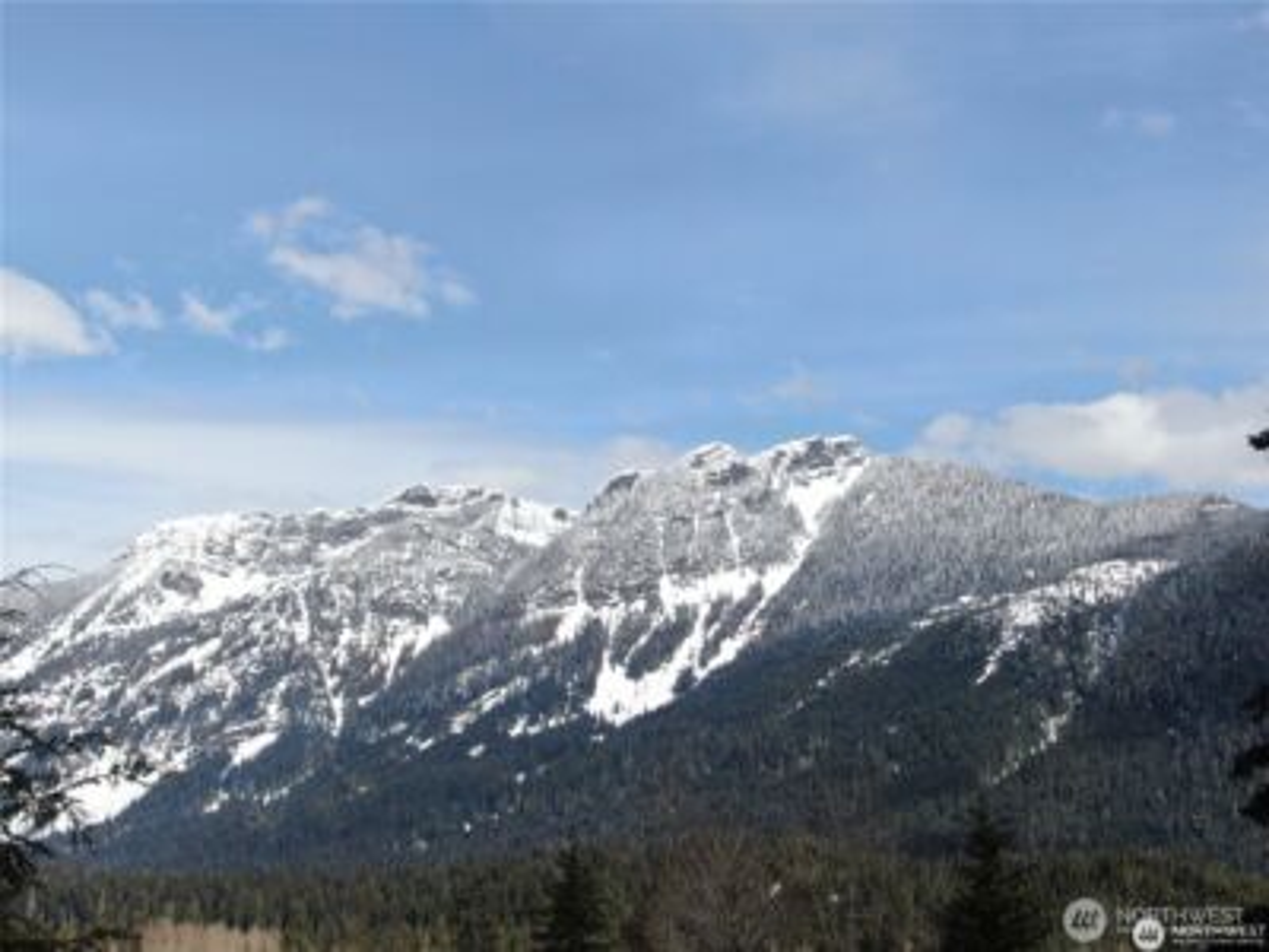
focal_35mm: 48
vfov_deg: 30.3
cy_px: 476
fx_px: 1760
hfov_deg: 39.7
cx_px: 634
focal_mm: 8.6
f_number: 3.8
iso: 100
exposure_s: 1/800
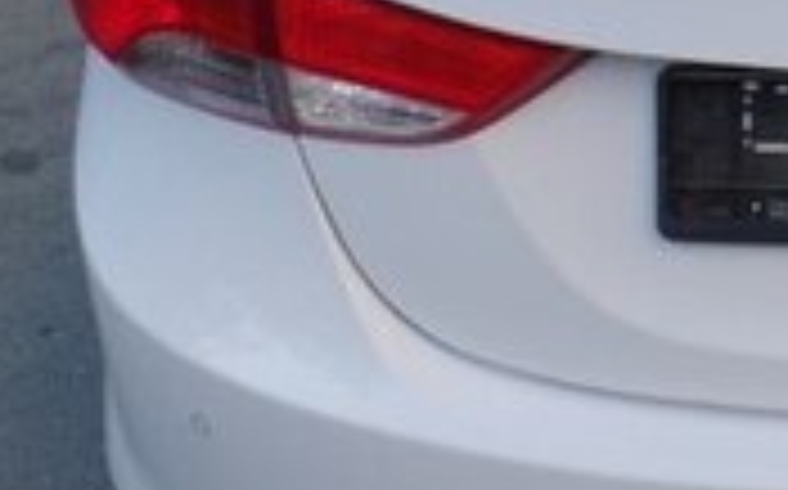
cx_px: 1027
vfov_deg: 13.5
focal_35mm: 92
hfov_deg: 20.6
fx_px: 1974
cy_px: -205
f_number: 2.8
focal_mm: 4.1
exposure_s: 1/180
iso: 80
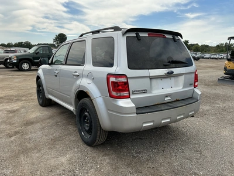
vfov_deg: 49.7
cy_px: 88
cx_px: 117
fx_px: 189
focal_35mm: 28
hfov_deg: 63.4
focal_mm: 3
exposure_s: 1/1534
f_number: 1.8
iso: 25
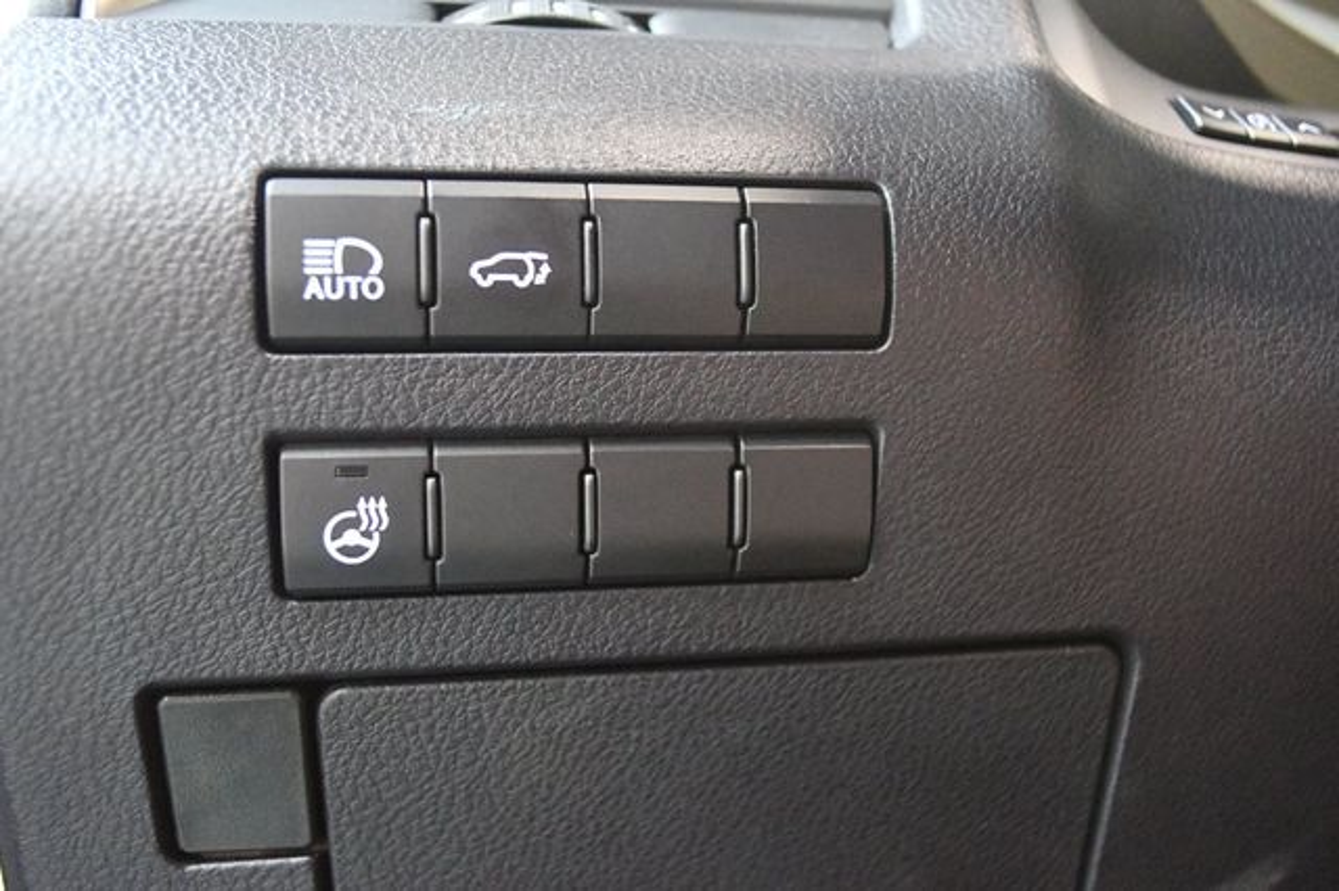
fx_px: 1227
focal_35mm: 33
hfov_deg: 57.2
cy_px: 446
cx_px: 670
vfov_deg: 39.9
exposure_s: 1/50
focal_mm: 22
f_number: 4
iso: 12800
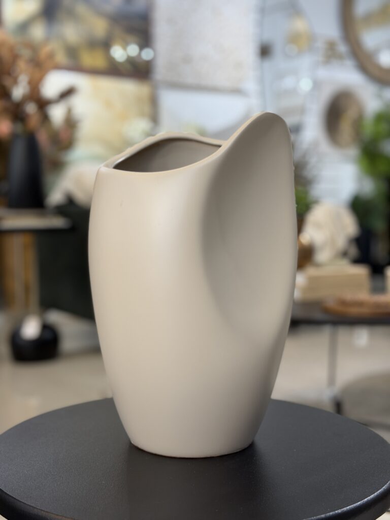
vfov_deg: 39.7
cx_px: 195
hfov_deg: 30.3
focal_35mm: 48
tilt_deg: -4.4
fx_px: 721
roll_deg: -1.0
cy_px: 260
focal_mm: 6.76
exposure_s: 1/60
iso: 80
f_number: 1.78
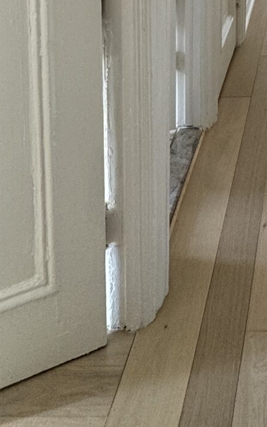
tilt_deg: -5.8
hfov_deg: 21.8
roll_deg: -1.3
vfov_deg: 28.1
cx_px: 337
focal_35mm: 54
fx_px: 629
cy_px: -177
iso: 125
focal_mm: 2.22
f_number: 2.2
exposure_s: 1/120
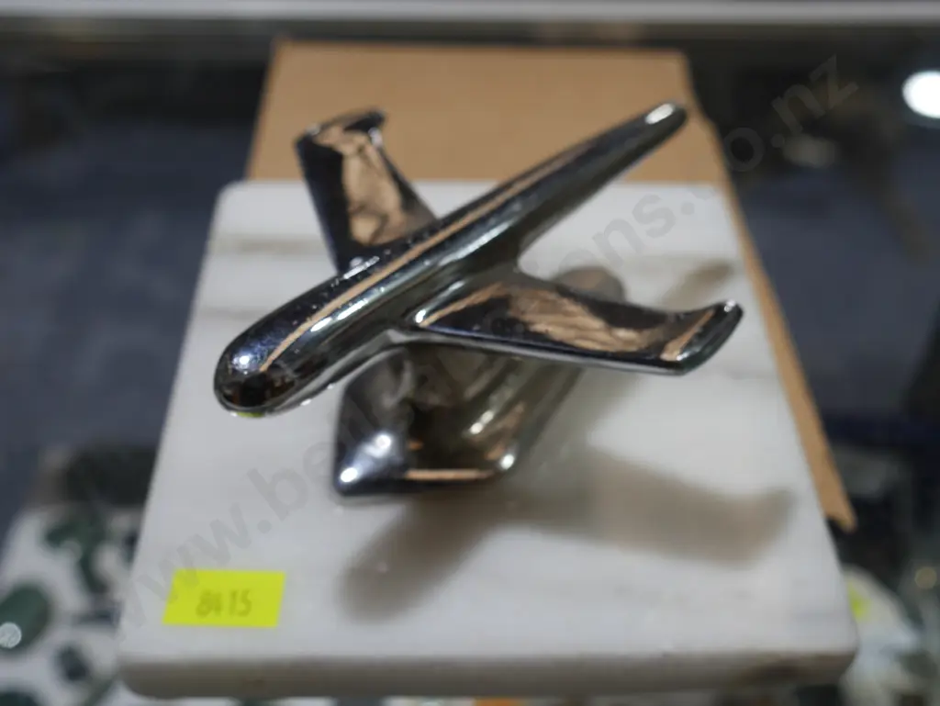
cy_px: 353
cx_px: 470
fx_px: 1087
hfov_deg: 46.8
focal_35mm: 40
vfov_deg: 36.0
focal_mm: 20
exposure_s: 1/80
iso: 200
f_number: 4.4
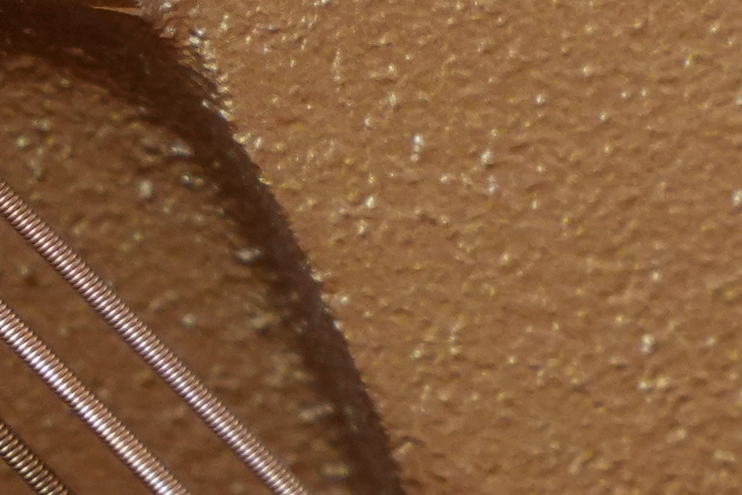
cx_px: 1224
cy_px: -426
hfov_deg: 5.5
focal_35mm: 371
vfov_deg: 3.7
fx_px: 7637
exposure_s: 1/80
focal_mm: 47
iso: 2000
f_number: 2.8
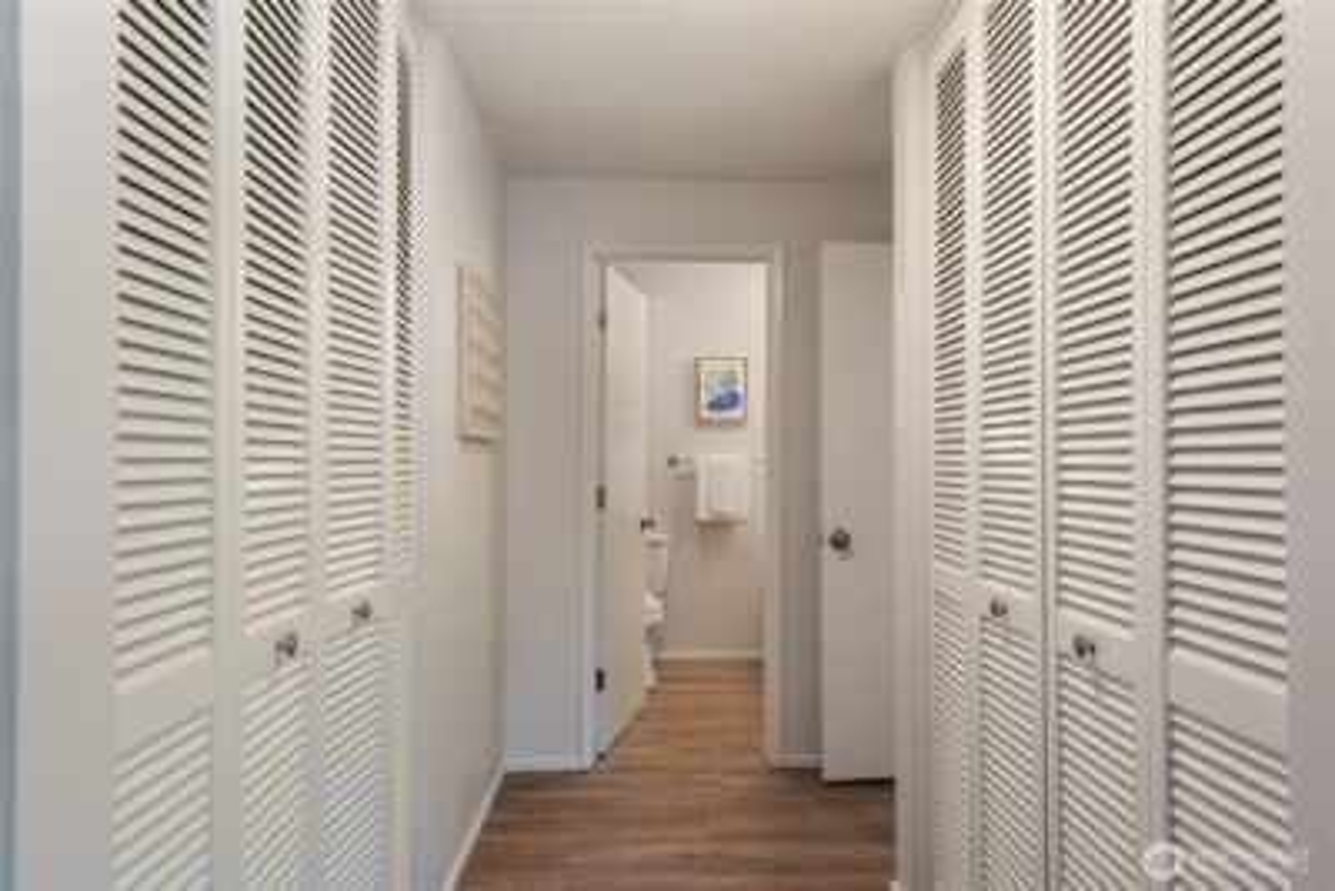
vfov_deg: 62.0
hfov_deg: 84.0
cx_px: 668
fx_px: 742
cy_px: 446
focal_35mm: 20
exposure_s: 1/3
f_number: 8
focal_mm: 20
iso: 200
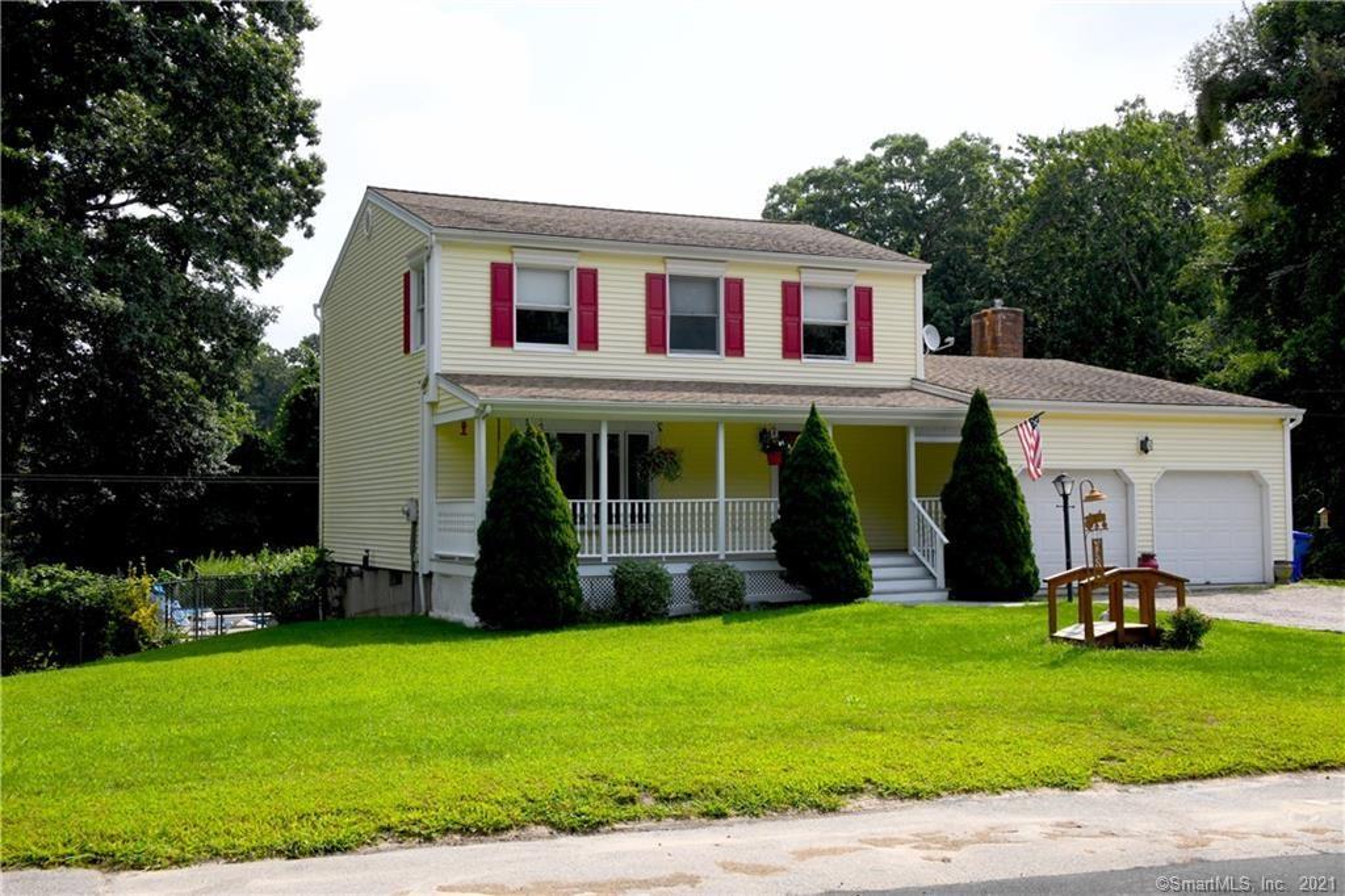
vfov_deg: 33.4
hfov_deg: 48.5
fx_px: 1494
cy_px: 448
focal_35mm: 40
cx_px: 672
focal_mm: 40
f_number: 16
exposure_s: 1/640
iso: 1600
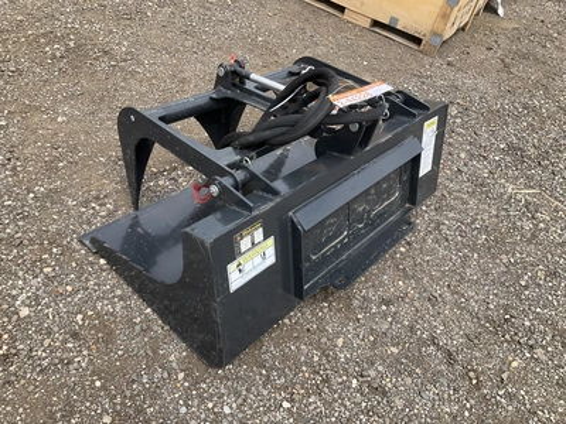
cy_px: 212
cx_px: 283
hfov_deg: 61.7
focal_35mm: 29
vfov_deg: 48.2
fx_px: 474
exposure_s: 1/855
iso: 25
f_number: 1.8
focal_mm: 3
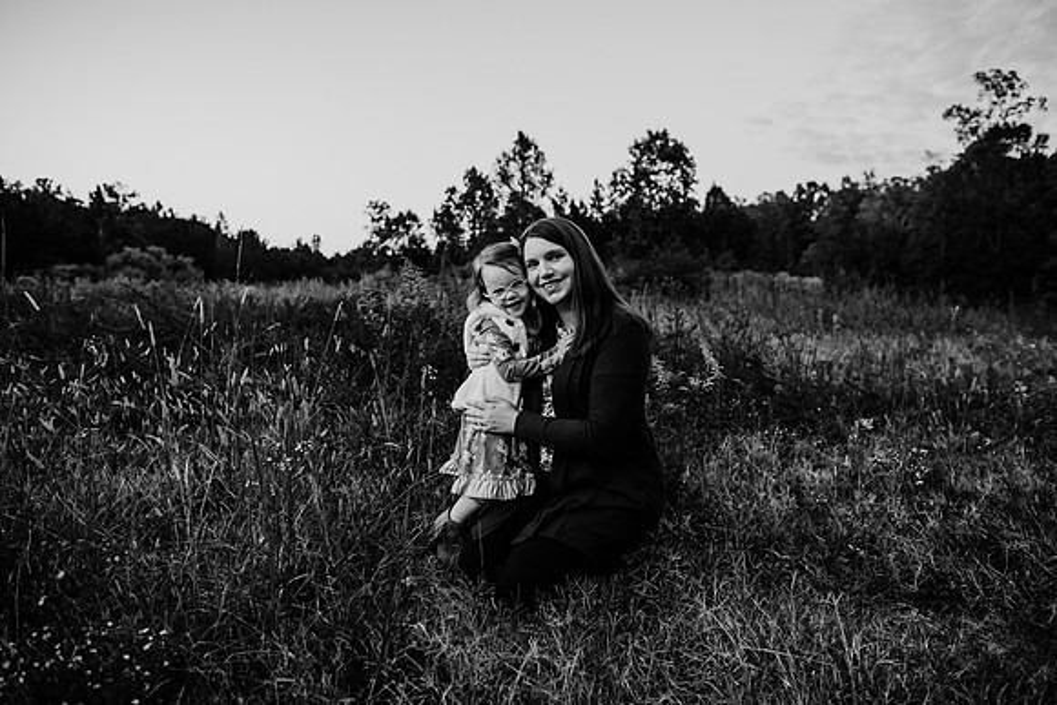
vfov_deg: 53.2
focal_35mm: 24
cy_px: 352
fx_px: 705
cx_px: 528
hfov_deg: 73.7
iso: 500
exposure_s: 1/250
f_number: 2.8
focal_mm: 24
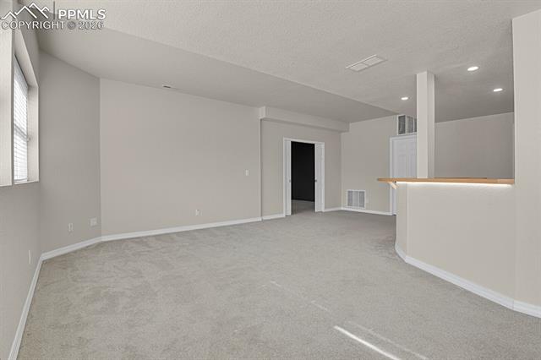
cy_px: 180
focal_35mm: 17
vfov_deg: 70.4
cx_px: 270
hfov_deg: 93.3
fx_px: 255
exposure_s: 1
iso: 250
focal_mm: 17
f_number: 8
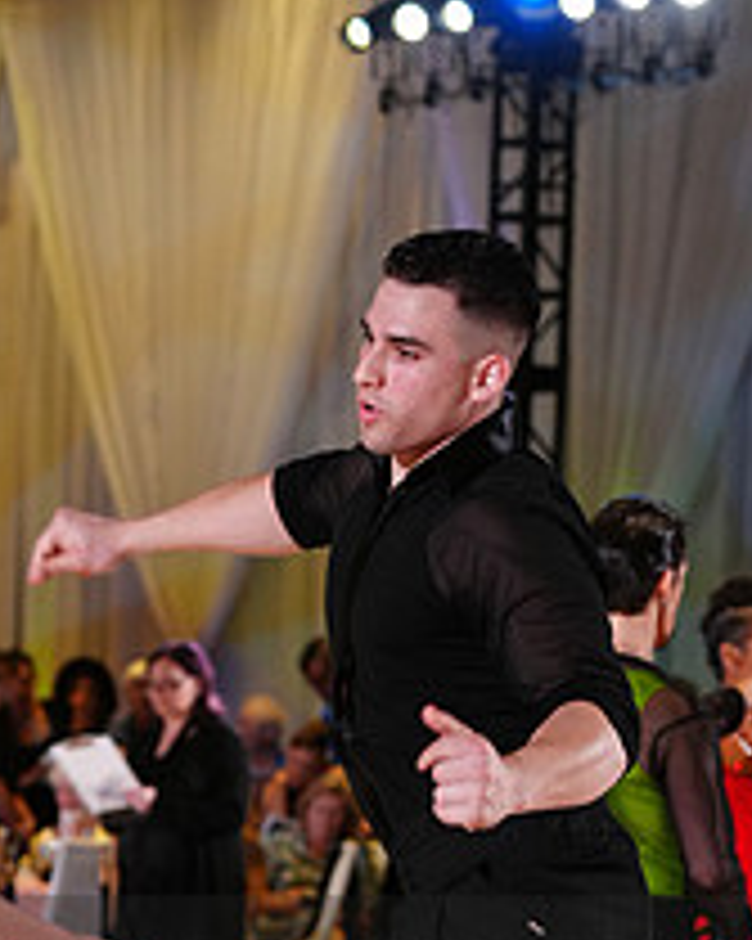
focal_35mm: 216
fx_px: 6014
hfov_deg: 7.1
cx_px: 133
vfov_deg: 8.9
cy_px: 1048
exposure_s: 1/400
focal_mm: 83
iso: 2500
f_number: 4
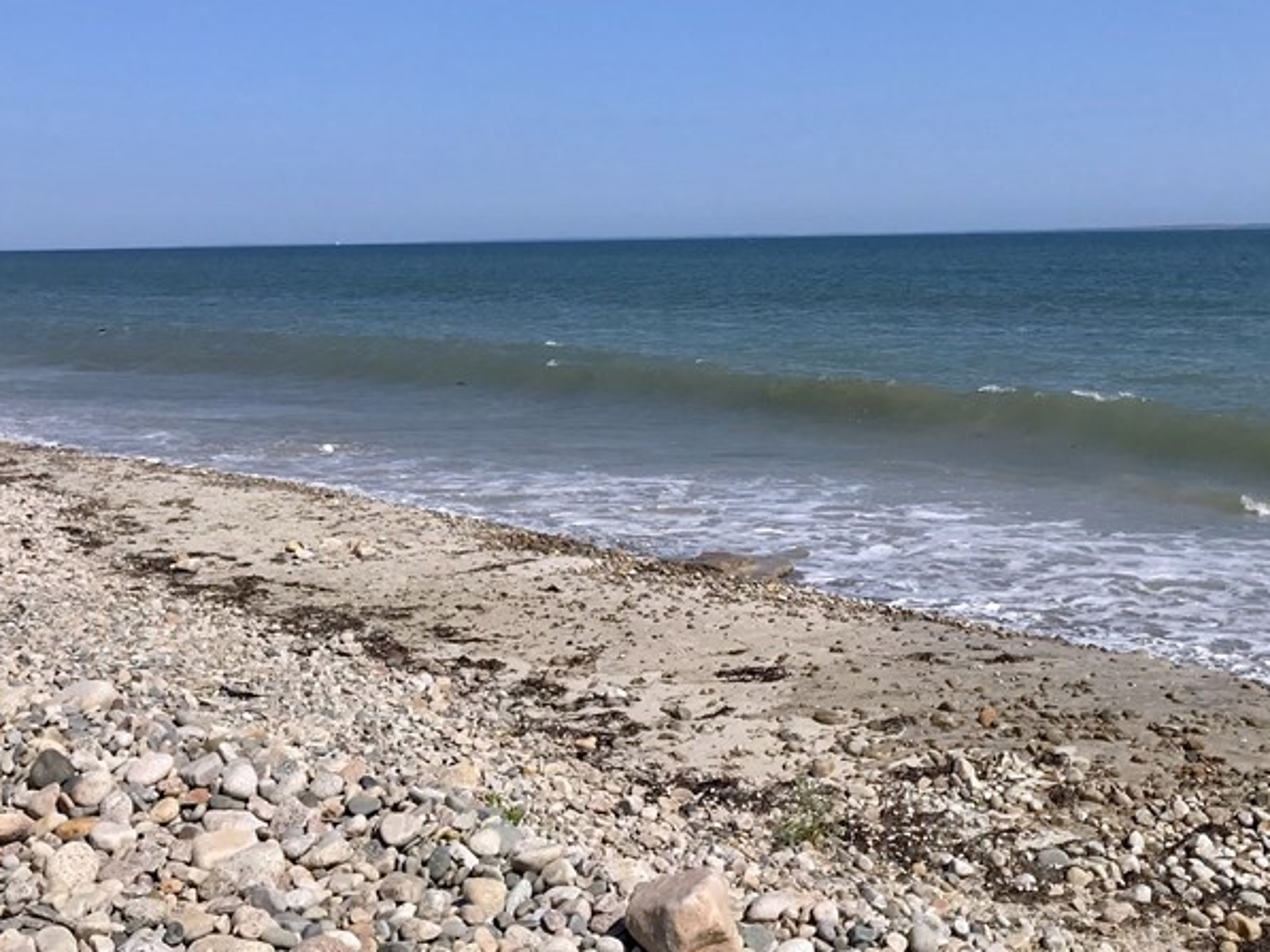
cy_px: 270
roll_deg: +2.0
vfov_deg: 29.9
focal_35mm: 48
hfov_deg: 39.6
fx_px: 1761
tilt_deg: +0.0
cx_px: 659
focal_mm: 3.99
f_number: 1.8
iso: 20
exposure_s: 1/5051
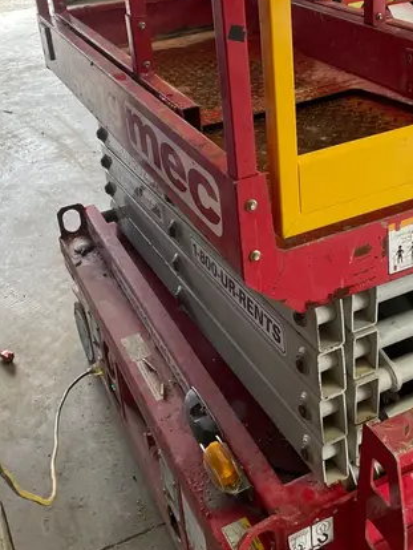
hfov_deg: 31.5
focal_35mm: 46
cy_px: 138
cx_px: 215
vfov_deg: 40.1
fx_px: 731
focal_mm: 4.2
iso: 125
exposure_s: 1/121
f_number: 1.6
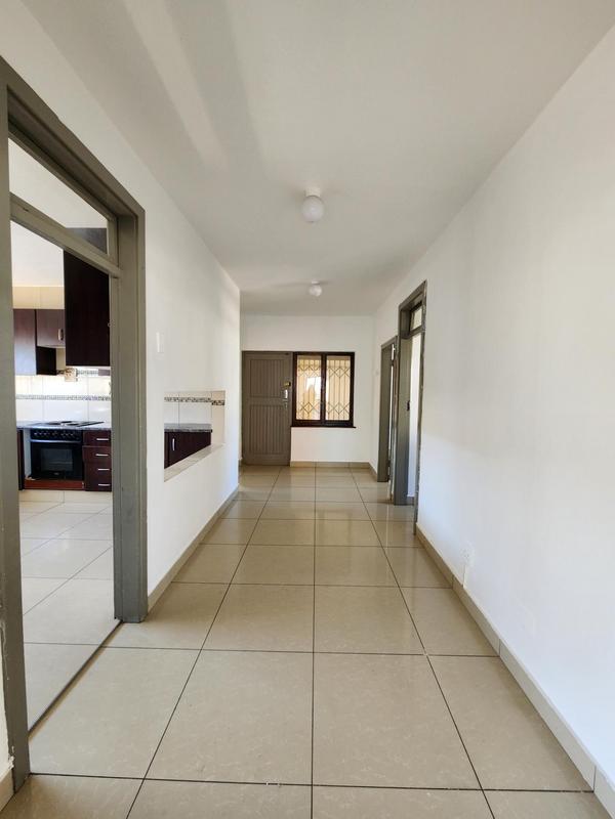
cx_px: 308
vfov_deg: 106.2
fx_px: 308
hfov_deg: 89.9
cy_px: 410
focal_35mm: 13
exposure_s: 1/50
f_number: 2.2
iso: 160
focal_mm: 2.2
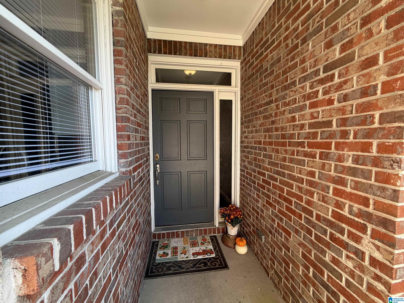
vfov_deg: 85.7
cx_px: 202
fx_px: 163
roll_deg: +0.6
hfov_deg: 102.1
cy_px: 152
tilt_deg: -3.7
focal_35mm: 14
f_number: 2.2
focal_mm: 2.22
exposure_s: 1/120
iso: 64
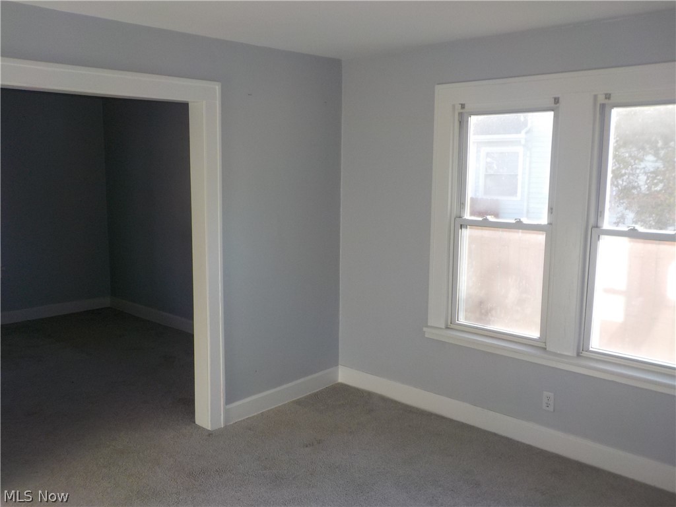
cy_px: 254
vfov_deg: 46.8
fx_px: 586
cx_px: 338
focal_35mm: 30
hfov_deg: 60.0
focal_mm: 4.1
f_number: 3.3
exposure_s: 1/100
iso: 125
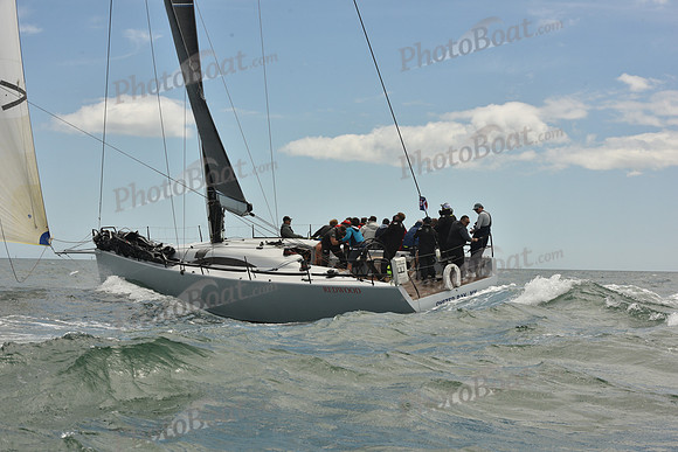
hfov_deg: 28.8
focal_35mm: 70
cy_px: 226
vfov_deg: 19.5
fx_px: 1319
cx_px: 339
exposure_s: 1/800
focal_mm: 70
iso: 320
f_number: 13
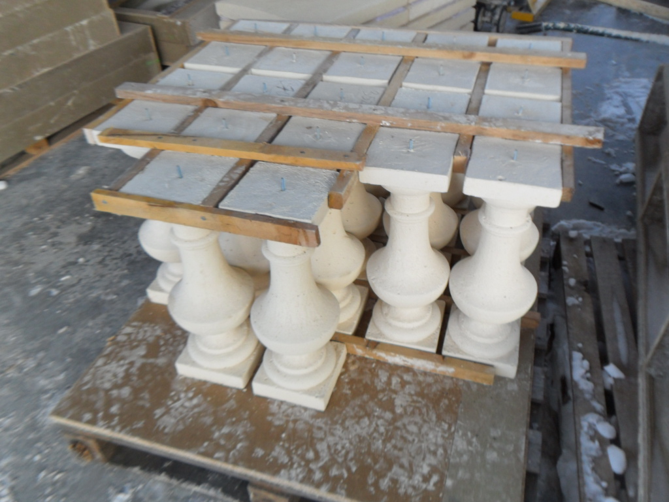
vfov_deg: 51.4
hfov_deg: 65.3
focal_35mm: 27
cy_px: 251
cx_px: 334
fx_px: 522
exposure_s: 1/45
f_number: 3.5
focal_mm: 4.9
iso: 100
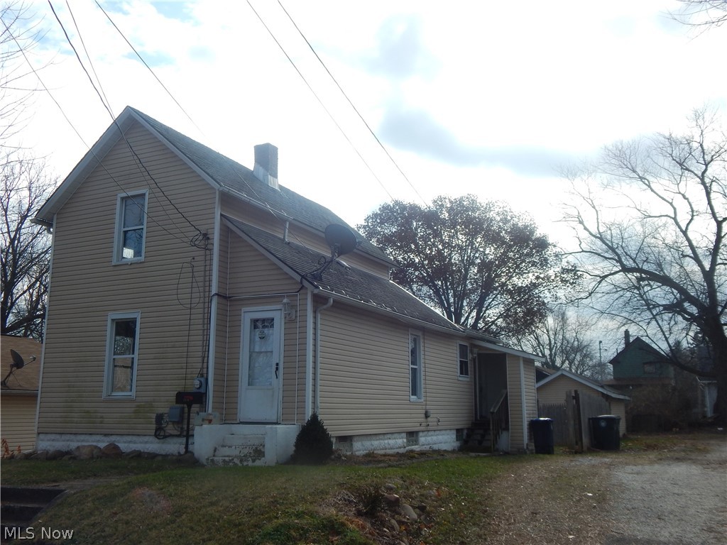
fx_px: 714
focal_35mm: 34
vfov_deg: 41.8
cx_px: 364
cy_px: 272
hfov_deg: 54.0
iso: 125
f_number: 3.3
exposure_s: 1/1250
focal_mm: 6.1
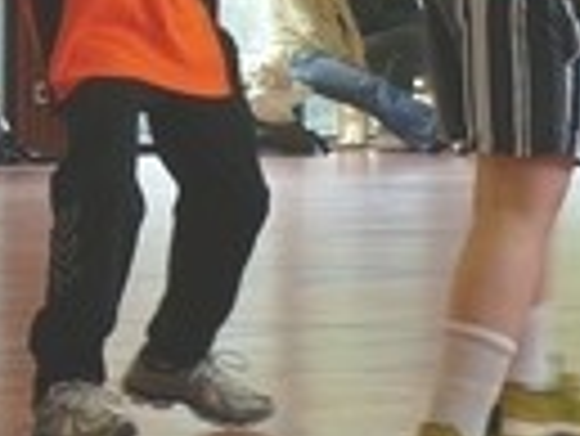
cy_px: -70
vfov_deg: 3.5
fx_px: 7077
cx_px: 877
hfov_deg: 4.7
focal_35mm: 422
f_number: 3.2
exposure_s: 1/60
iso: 100
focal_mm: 21.6
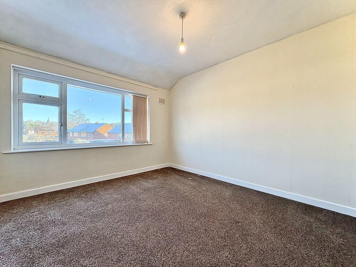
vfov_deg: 85.7
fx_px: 144
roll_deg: -0.9
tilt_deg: -0.6
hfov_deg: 102.1
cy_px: 134
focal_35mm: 14
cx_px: 178
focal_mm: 2.22
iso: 64
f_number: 2.2
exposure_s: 1/110
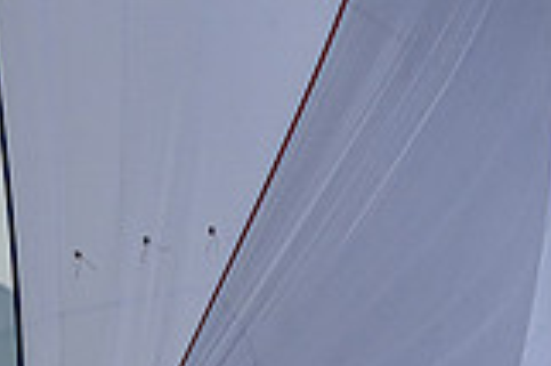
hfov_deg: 2.2
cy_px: 728
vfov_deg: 1.5
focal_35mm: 932
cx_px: -542
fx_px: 14250
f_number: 8
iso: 400
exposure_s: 1/4000
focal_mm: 190
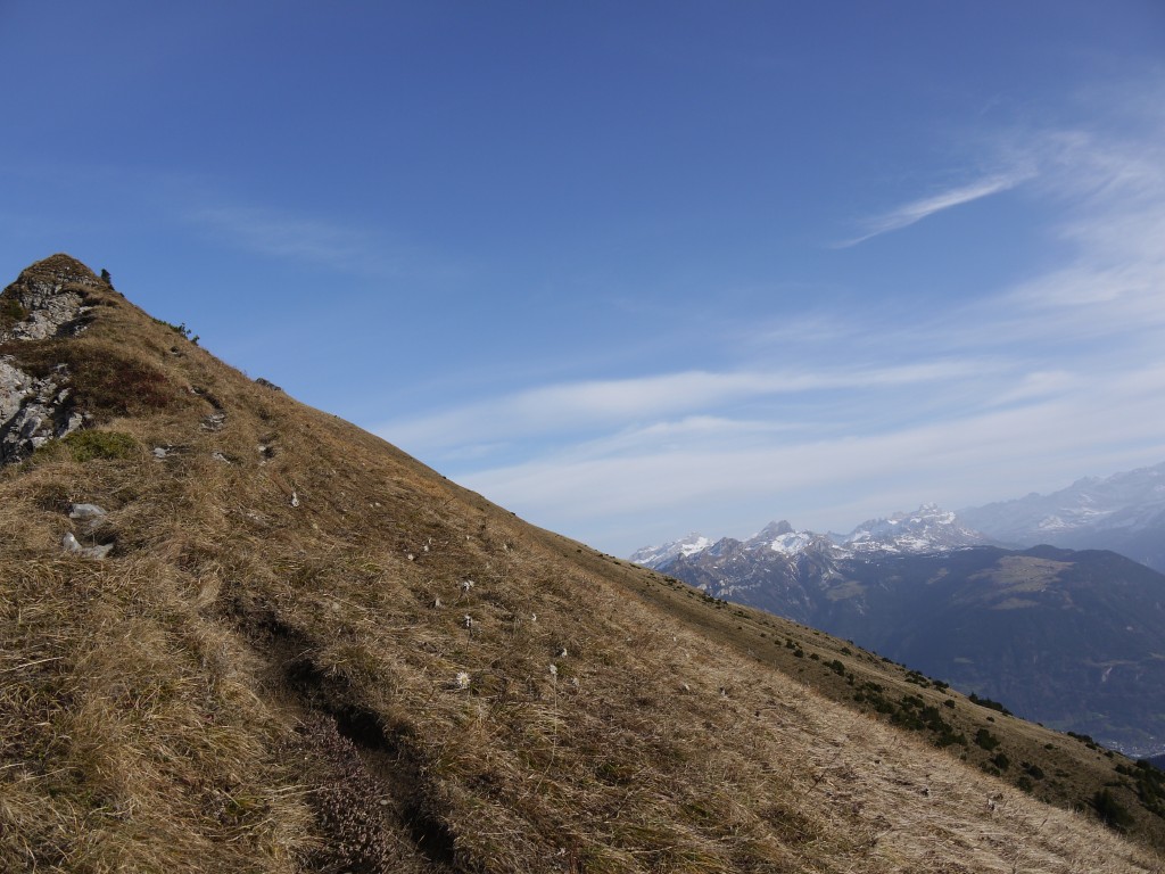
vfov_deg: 49.7
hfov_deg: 63.4
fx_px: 942
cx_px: 582
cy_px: 437
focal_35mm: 28
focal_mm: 14
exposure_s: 1/400
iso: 100
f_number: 8
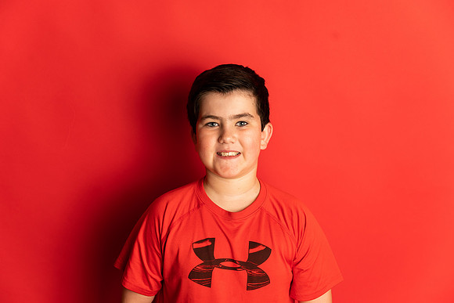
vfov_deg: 27.0
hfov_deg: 39.6
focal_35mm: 50
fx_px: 631
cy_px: 152
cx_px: 227
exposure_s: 1/160
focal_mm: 50
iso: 100
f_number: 4
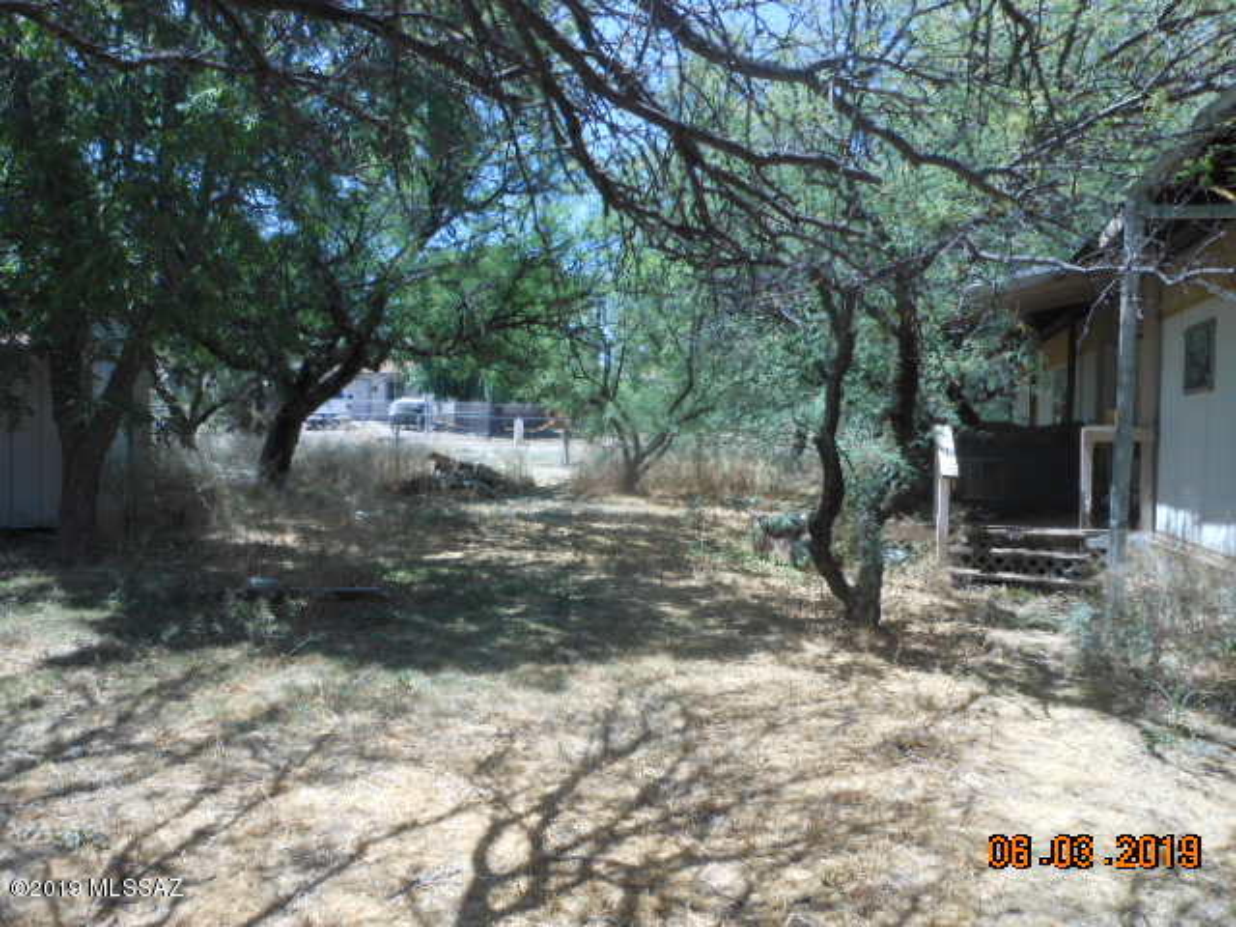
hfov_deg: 63.4
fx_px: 1000
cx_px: 618
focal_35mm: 28
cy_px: 464
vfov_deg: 49.7
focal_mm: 5
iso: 80
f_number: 3.7
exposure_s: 1/320
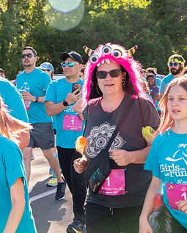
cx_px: 59
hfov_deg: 16.3
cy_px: 97
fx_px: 649
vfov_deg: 20.3
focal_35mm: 94
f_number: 8
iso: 800
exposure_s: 1/500
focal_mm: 55
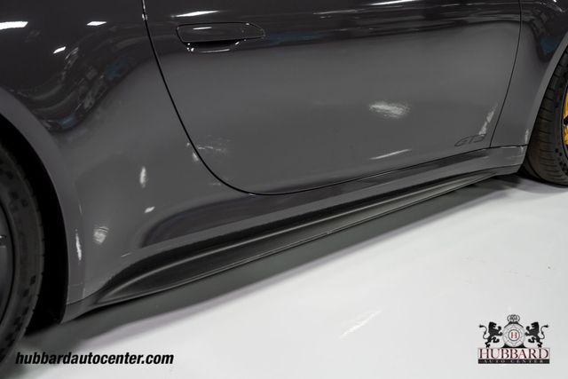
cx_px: 284
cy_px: 190
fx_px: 742
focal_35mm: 47
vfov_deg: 28.7
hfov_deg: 41.9
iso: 800
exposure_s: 1/60
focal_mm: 47
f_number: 4
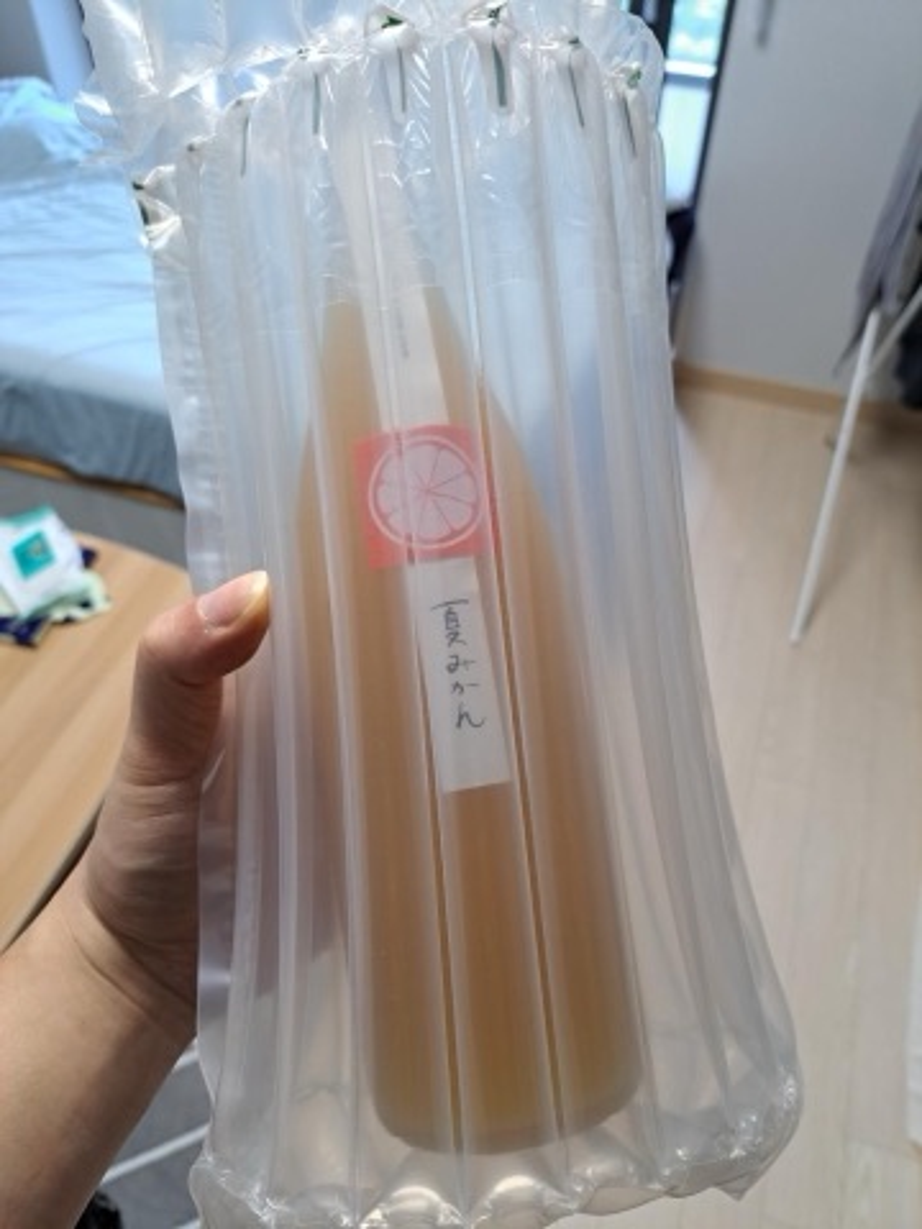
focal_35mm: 24
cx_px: 461
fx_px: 852
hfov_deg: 56.8
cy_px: 614
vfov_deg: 71.6
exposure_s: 1/60
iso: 100
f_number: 1.8
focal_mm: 5.23
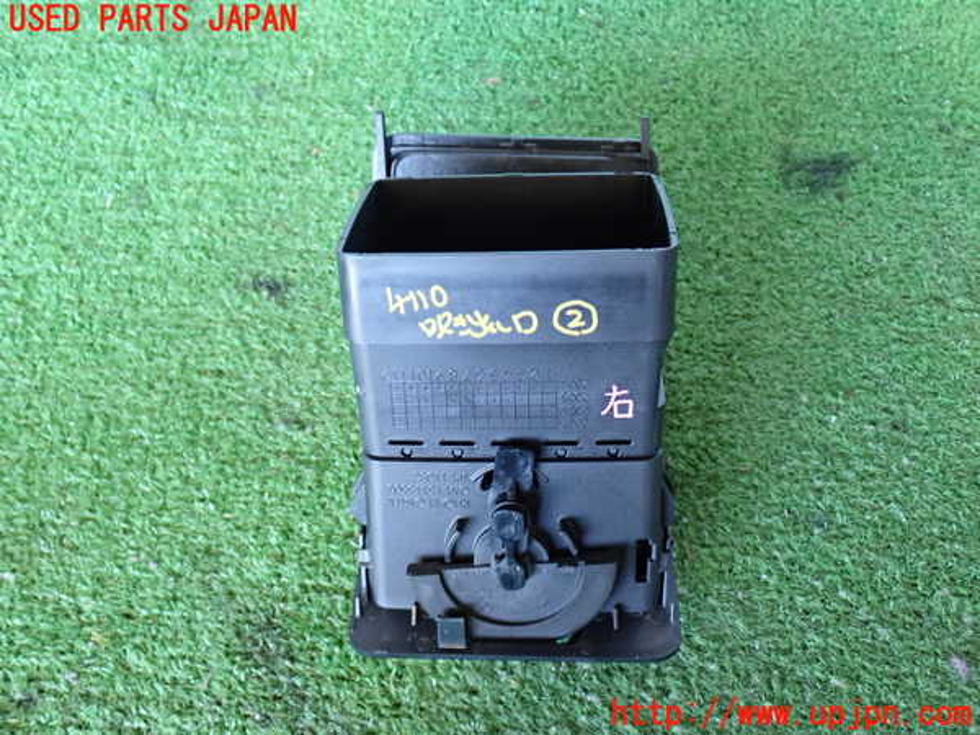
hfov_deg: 51.4
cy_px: 368
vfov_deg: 39.7
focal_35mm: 36
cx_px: 490
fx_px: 1019
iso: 500
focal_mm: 6.37
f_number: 2.5
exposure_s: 1/40
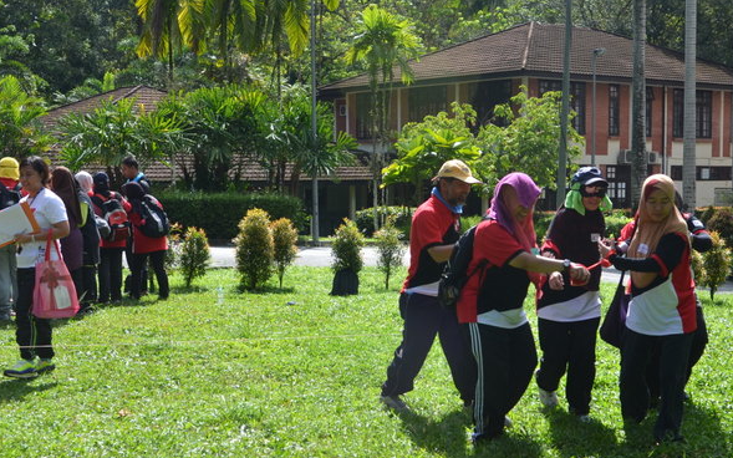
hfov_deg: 35.1
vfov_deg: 22.3
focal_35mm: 58
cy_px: 258
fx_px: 1159
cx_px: 407
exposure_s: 1/640
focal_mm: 28
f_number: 5
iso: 250
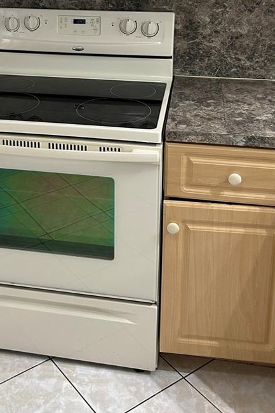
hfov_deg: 26.8
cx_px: 80
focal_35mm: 50
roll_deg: +0.0
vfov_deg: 37.9
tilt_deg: -17.0
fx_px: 573
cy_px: 72
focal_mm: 5.7
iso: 160
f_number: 1.5
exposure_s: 1/60
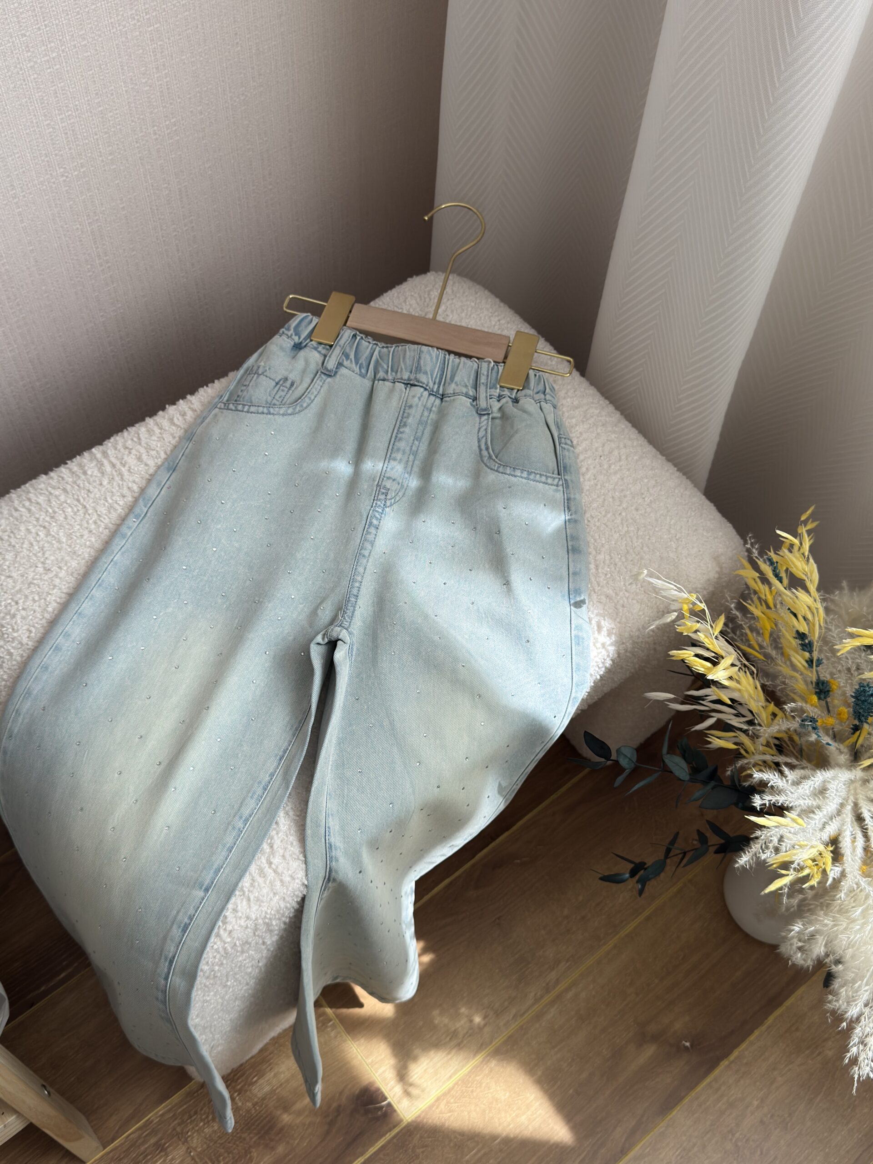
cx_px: 436
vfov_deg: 52.6
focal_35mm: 35
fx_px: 1177
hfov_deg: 40.7
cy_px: 582
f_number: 1.78
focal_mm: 6.76
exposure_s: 1/140
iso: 64
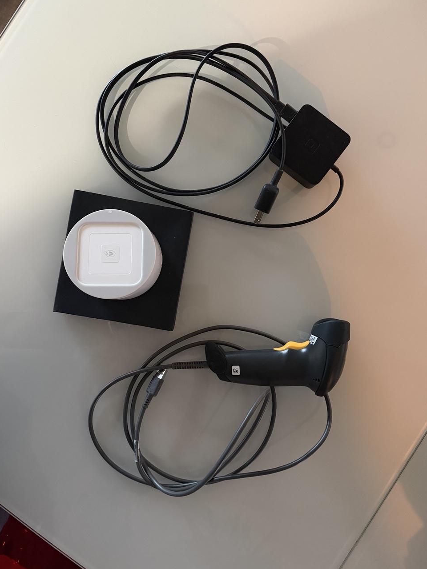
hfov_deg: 54.9
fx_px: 411
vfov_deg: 69.4
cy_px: 293
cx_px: 206
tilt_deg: -88.6
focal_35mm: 25
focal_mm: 6.76
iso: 800
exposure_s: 1/30
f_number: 1.78
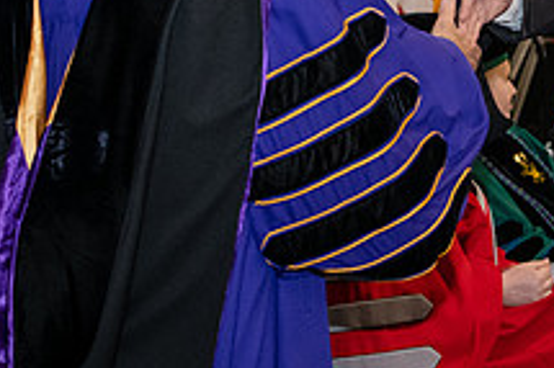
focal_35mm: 189
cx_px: 469
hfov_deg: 10.8
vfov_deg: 7.2
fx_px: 2906
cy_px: -35
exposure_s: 1/200
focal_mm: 70
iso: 2500
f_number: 5.6
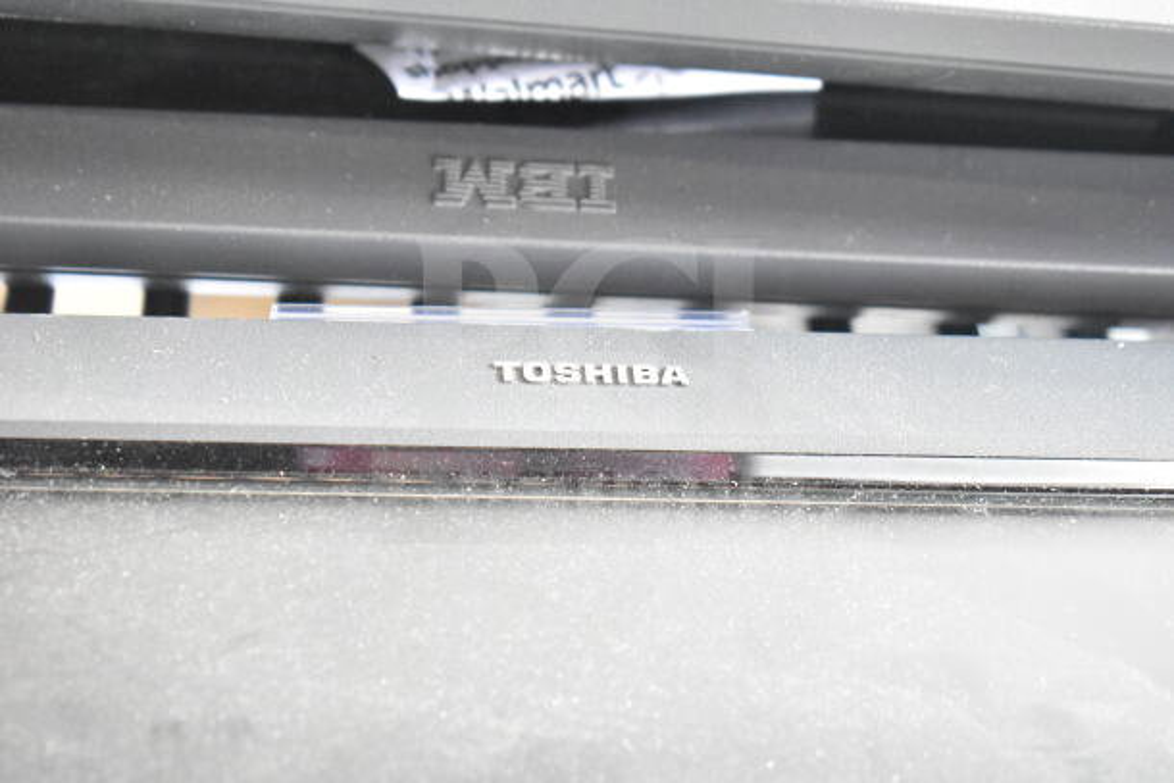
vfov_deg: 16.6
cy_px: 392
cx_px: 587
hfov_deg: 24.6
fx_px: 2691
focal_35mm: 82
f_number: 5.6
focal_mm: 55
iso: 9000
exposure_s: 1/100
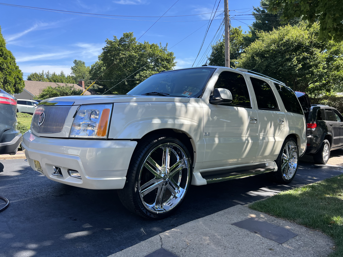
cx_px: 172
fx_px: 258
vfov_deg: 53.1
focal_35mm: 26
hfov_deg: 67.3
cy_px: 128
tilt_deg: -6.2
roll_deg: +1.8
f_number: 1.5
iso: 50
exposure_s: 1/1531
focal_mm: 5.7
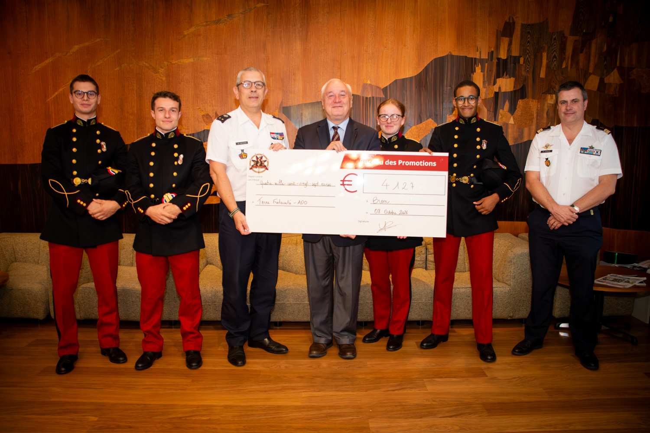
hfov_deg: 67.4
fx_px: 487
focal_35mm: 27
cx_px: 325
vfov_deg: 47.9
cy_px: 216
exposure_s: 1/160
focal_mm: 18
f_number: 3.5
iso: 2500
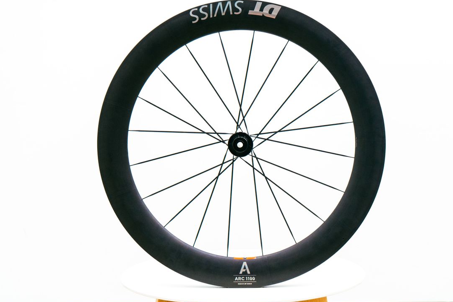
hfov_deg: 39.6
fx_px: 629
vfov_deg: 27.0
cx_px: 251
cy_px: 144
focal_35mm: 50
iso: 2500
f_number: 7.1
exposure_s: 1/125
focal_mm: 45
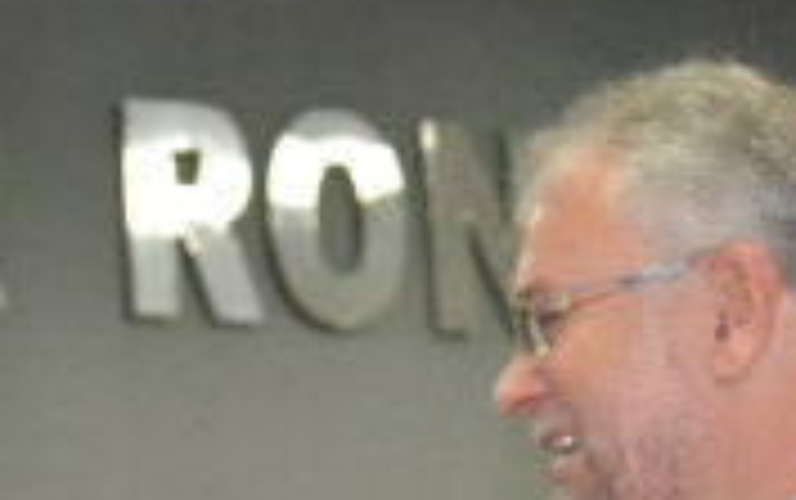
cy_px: 718
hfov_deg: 10.1
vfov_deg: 6.3
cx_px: 184
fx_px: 4495
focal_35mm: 207
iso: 2800
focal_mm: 48
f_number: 5.6
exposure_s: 1/60
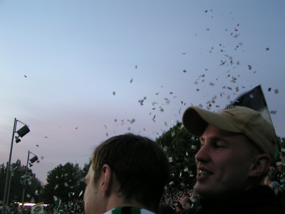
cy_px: 107
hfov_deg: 49.0
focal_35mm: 38
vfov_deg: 37.7
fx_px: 313
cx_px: 142
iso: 100
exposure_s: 1/40
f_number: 2.8
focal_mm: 5.8
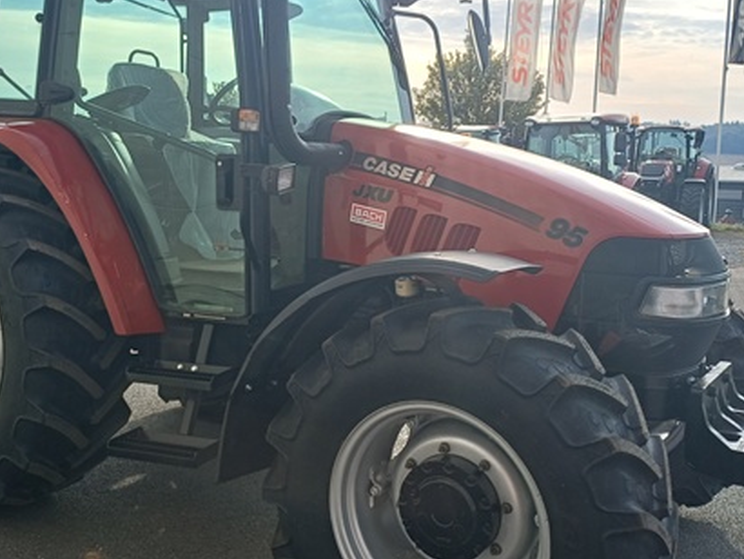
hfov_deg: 47.8
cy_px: 241
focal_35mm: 39
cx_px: 332
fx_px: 839
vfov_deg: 36.8
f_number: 1.8
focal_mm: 4.65
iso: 50
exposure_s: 1/377
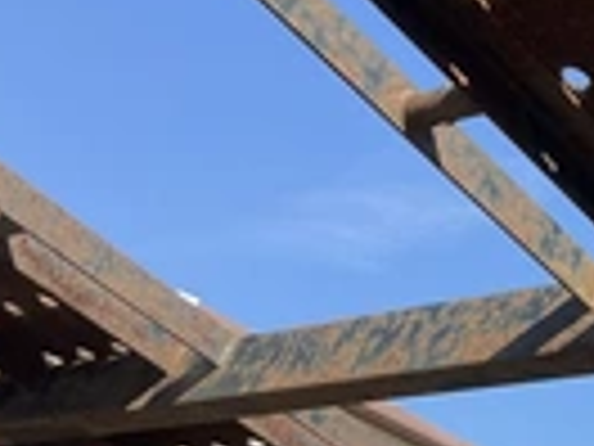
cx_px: 832
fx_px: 1510
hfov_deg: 19.9
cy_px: 324
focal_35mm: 88
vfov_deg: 16.7
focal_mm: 3
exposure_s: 1/759
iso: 25
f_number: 1.8
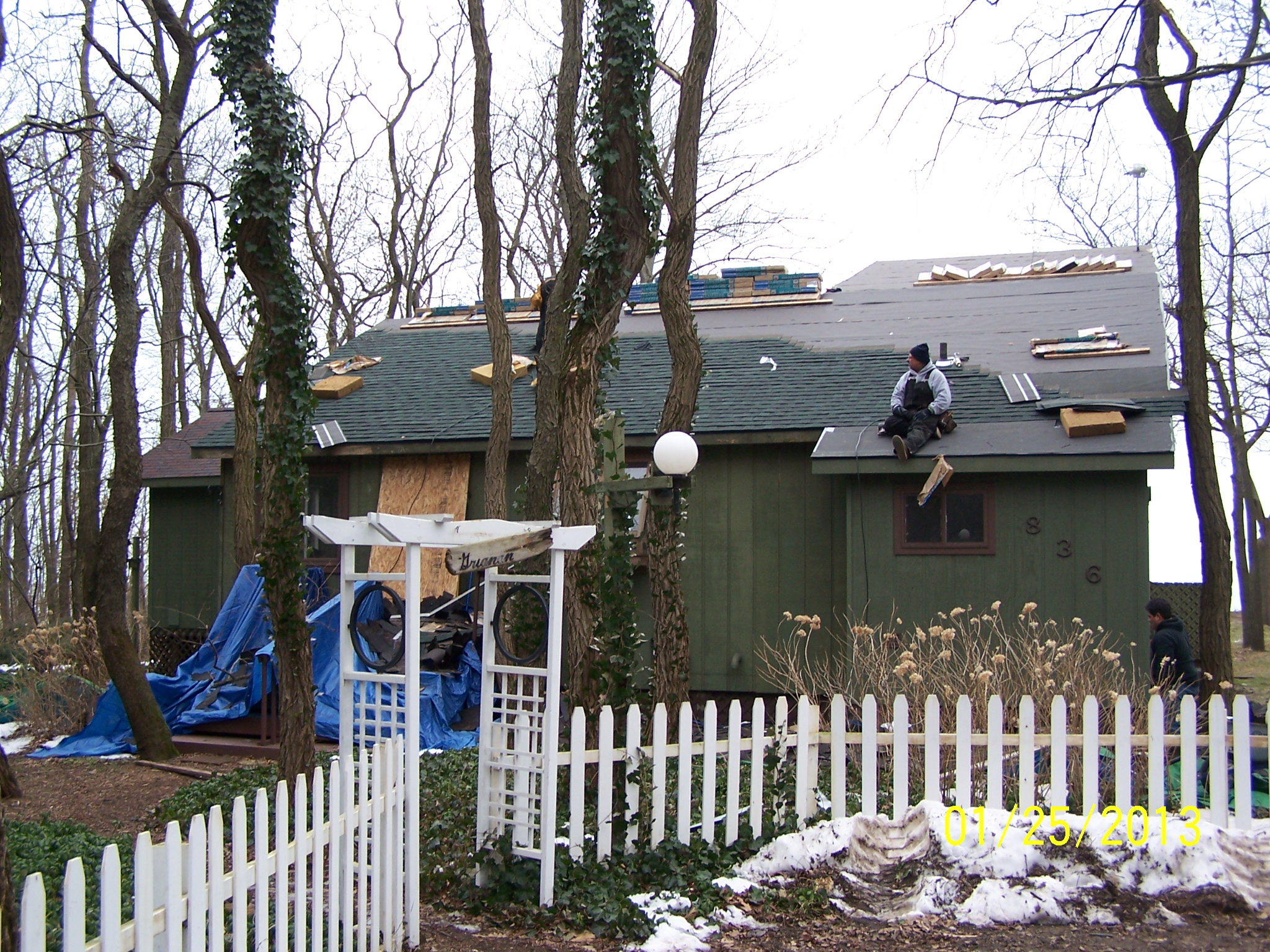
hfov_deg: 49.0
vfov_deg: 37.7
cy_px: 476
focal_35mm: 38
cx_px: 635
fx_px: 1394
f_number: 2.8
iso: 80
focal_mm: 6.3
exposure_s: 1/100
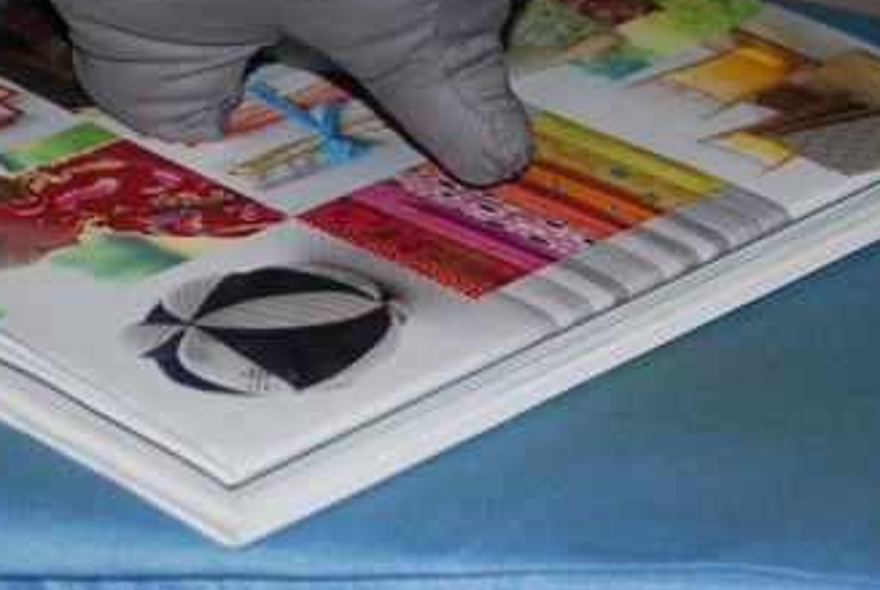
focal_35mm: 141
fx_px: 3451
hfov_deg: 14.5
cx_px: 353
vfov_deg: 9.7
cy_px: 19
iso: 200
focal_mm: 48
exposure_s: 1/60
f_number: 4.8
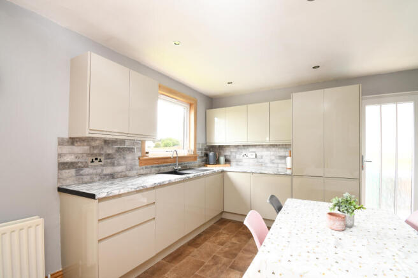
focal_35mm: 15
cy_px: 139
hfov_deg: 100.4
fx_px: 174
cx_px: 209
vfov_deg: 77.3
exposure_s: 1/5
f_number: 10
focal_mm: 10
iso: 320
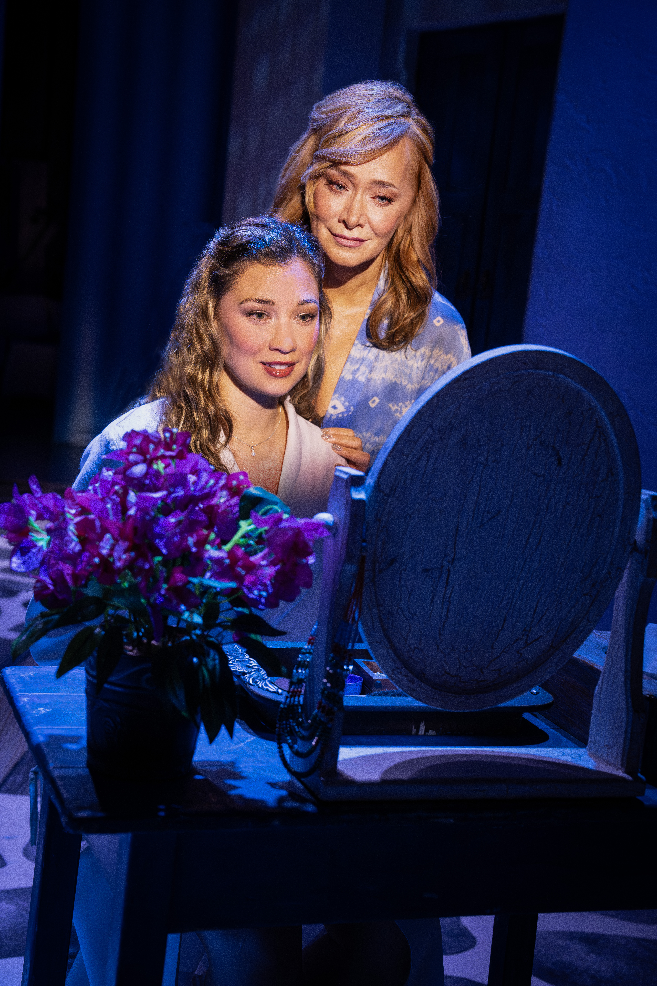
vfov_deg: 38.9
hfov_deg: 26.5
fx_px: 1396
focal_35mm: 51
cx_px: 328
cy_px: 493
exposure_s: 1/250
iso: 6400
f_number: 5
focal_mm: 51
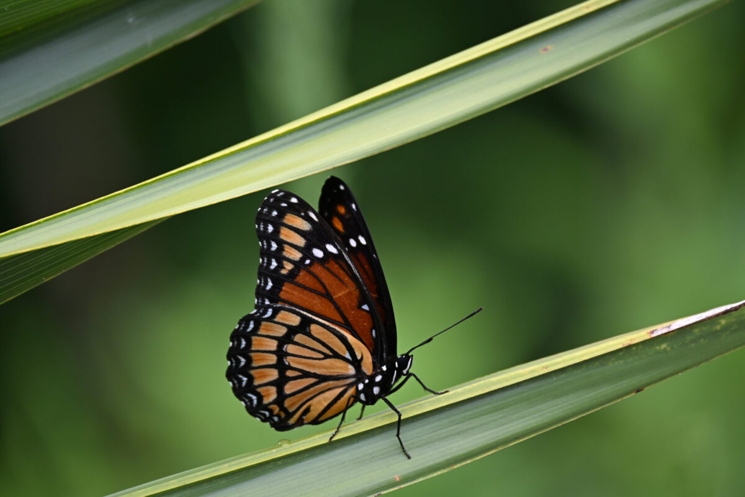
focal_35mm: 375
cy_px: 248
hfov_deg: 5.5
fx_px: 7760
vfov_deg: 3.7
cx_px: 372
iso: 400
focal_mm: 250
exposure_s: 1/500
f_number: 6.3
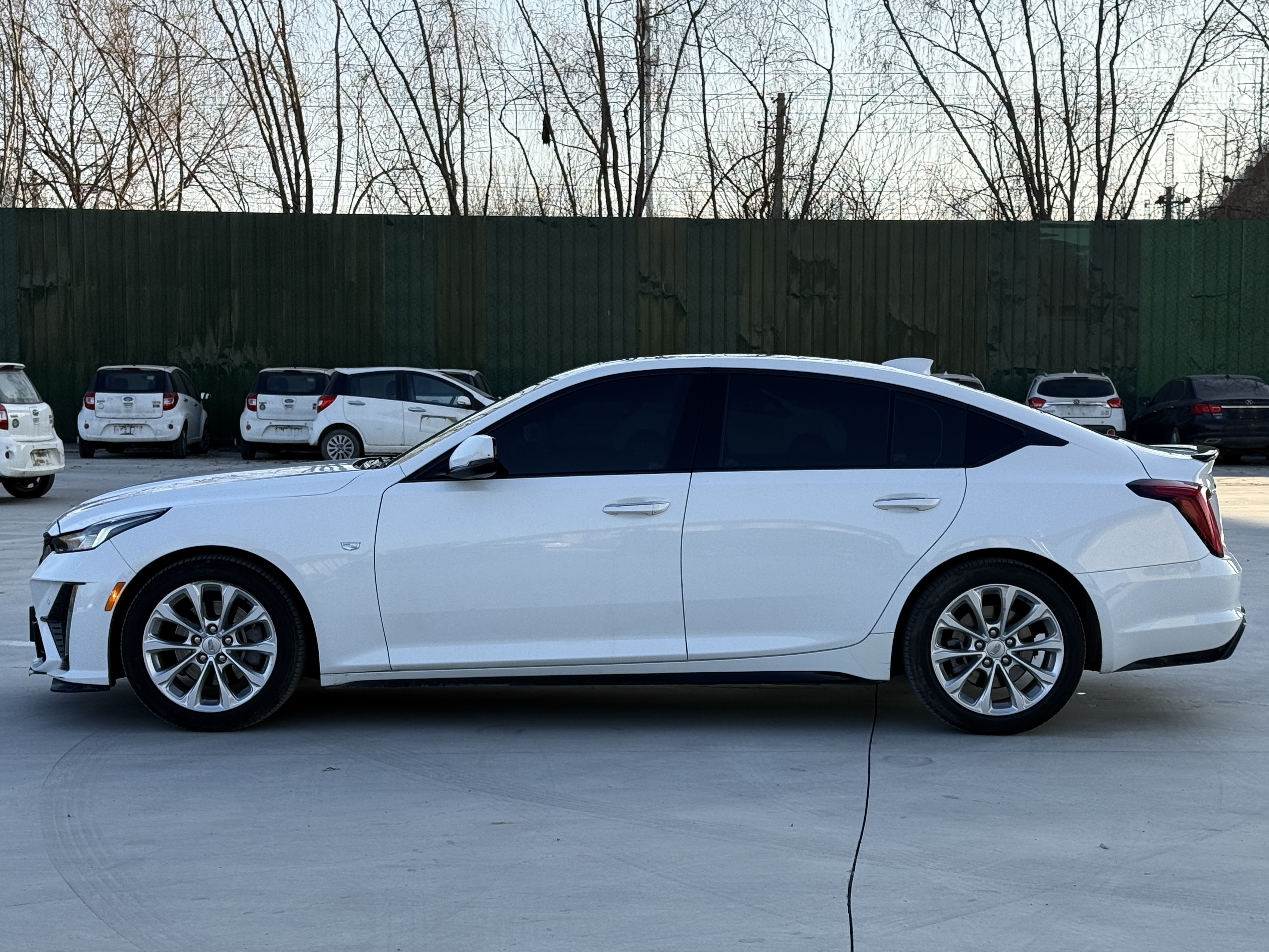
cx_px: 634
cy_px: 476
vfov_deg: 30.3
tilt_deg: -3.0
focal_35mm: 48
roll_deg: -0.7
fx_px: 1760
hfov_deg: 39.7
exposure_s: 1/2033
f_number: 1.78
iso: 64
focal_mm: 6.76
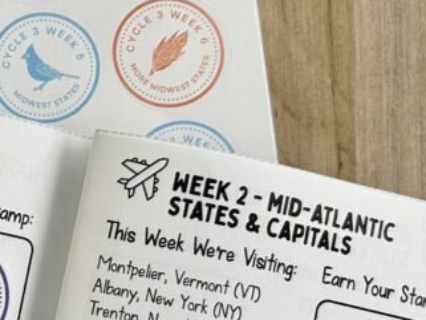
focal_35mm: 83
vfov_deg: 17.4
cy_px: 321
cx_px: -127
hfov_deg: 21.3
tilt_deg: -87.5
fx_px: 1022
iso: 80
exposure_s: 1/120
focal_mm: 5.7
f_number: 1.5
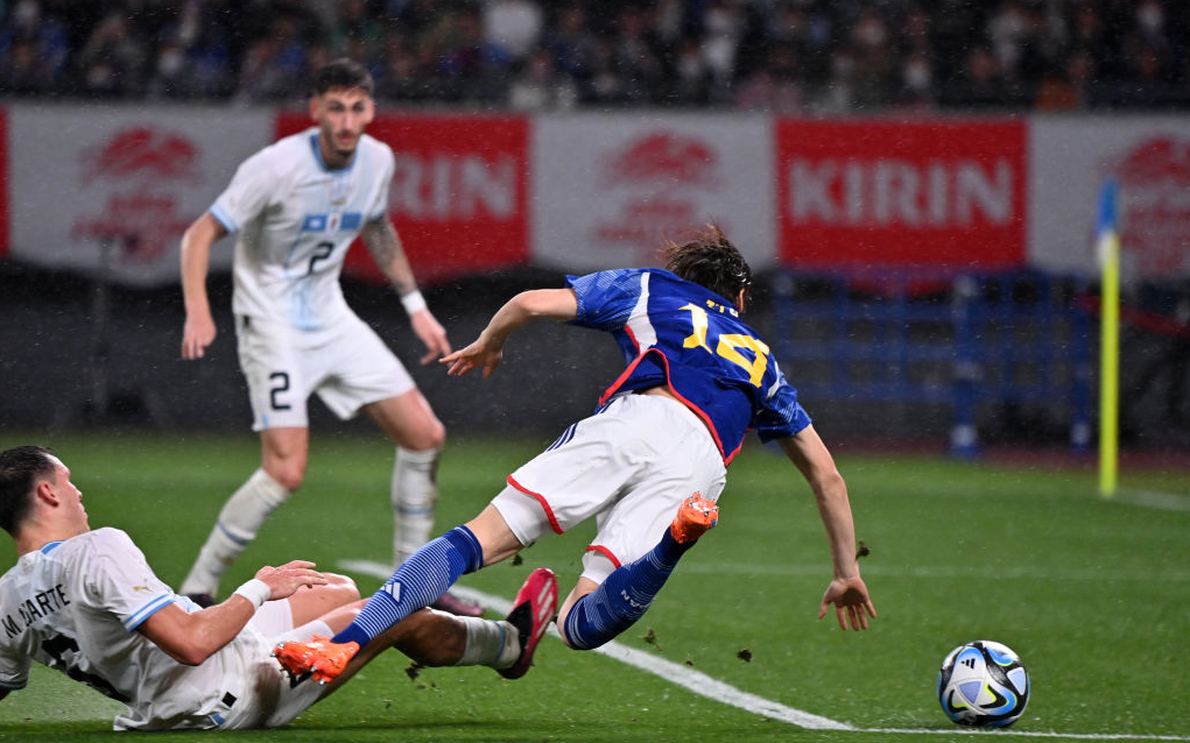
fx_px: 14593
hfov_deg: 4.7
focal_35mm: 450
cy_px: 367
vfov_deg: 2.9
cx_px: 594
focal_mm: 440
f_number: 5.6
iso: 3200
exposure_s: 1/1250
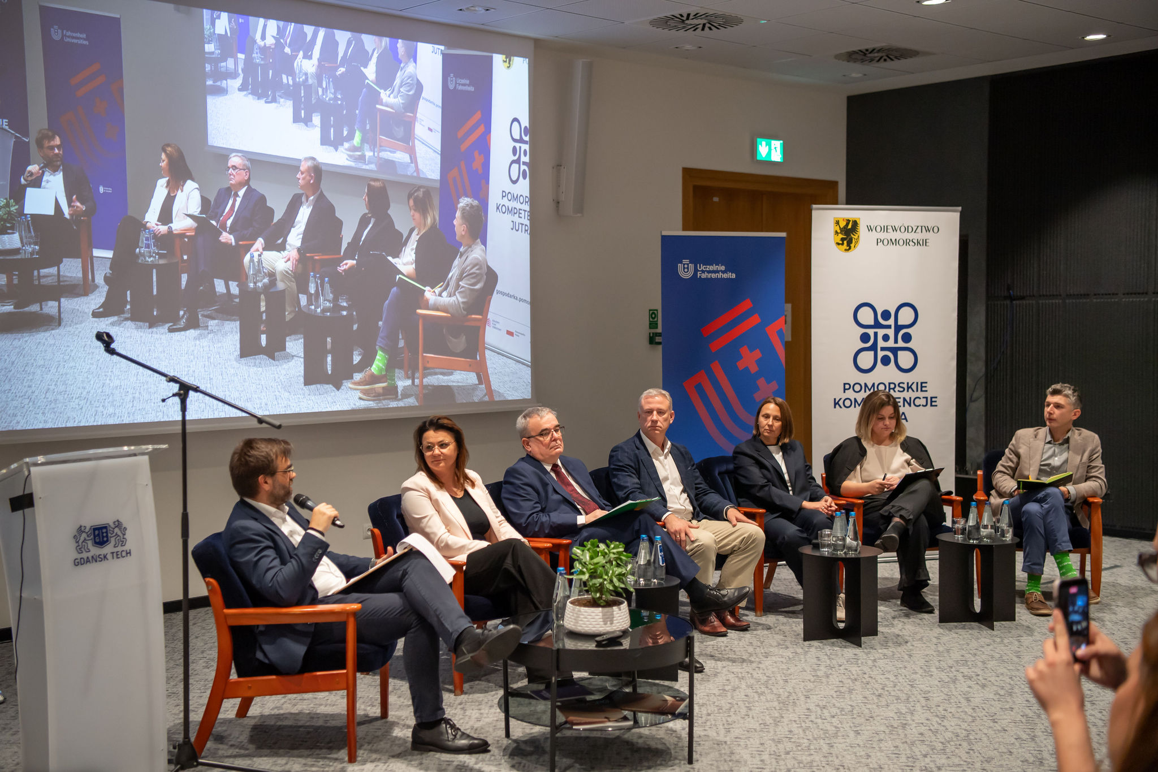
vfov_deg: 28.7
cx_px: 555
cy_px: 402
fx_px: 1507
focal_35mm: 47
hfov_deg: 42.0
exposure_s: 1/320
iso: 1600
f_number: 2.8
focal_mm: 45
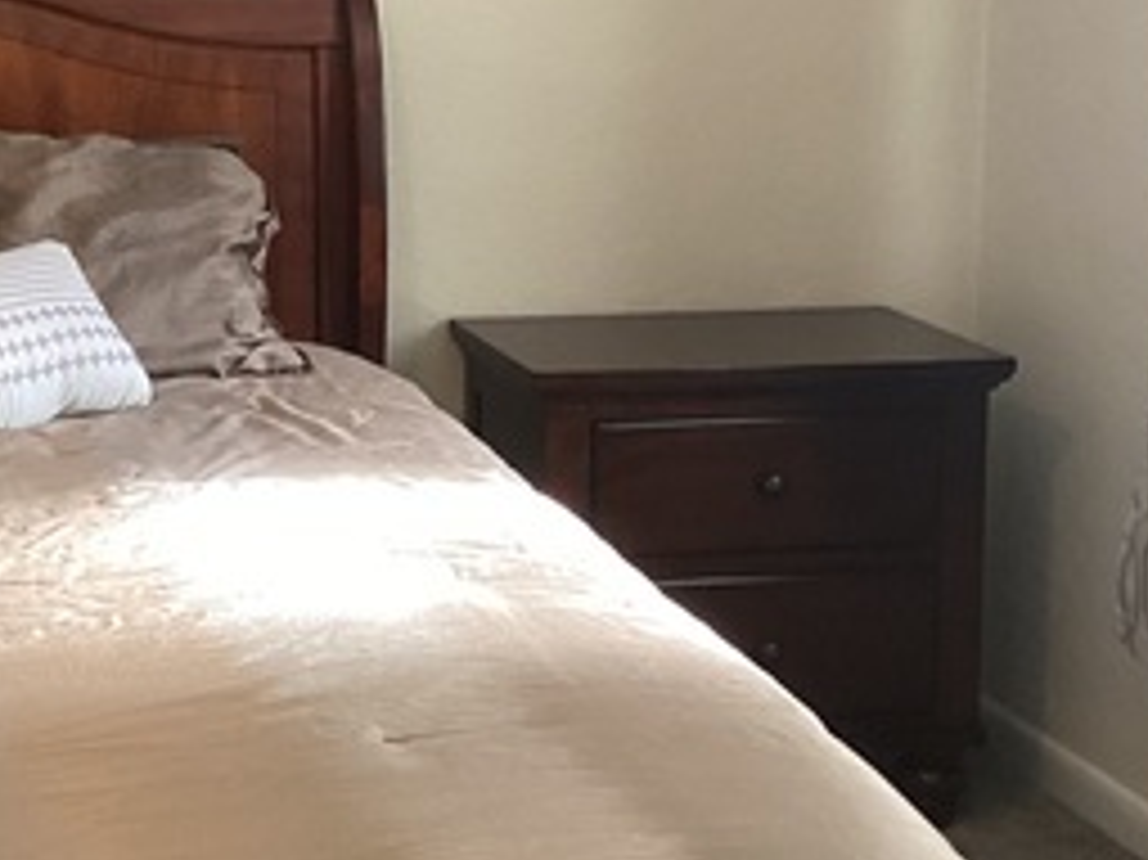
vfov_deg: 18.0
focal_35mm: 81
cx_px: 268
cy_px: 149
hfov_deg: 23.8
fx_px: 2685
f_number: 2.4
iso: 160
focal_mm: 3.3
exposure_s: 1/60
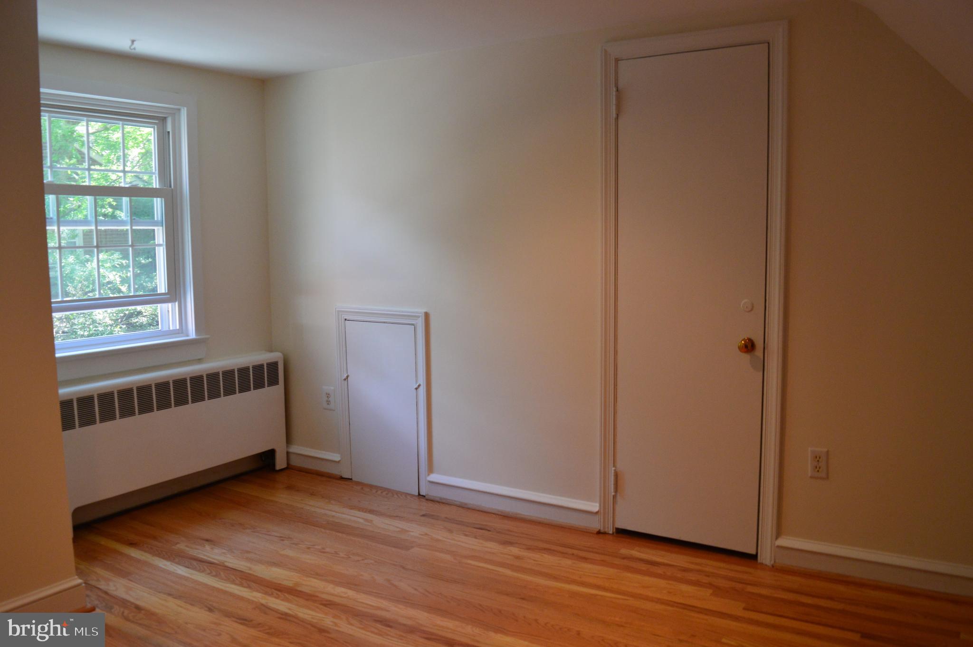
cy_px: 324
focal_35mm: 30
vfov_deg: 43.5
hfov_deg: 62.0
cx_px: 486
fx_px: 810
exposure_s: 1/60
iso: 800
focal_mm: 20
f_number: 5
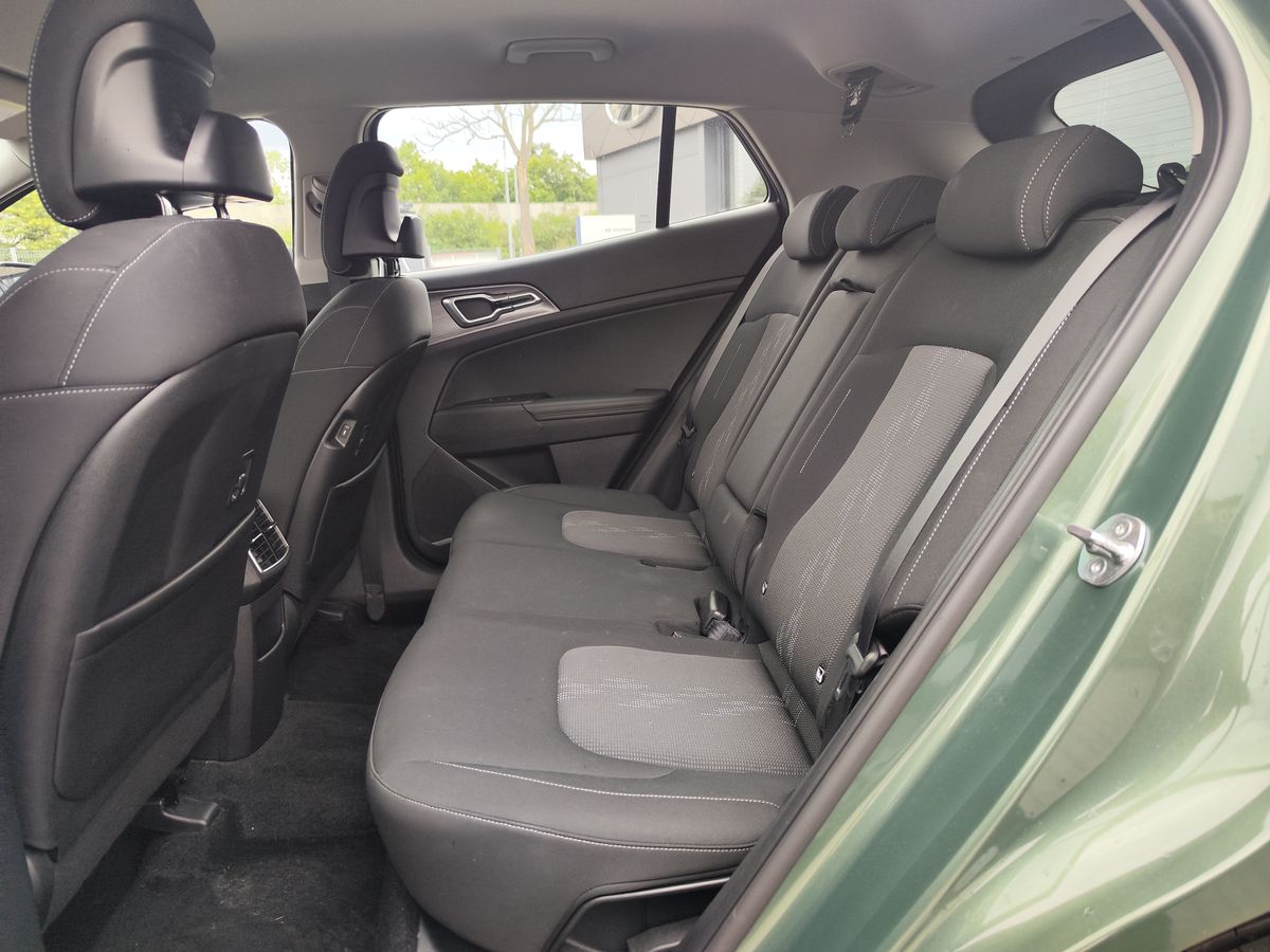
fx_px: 844
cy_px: 476
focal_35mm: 23
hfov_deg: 73.9
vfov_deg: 58.9
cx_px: 635
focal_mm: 7.01
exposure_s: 1/400
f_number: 1.69
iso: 542
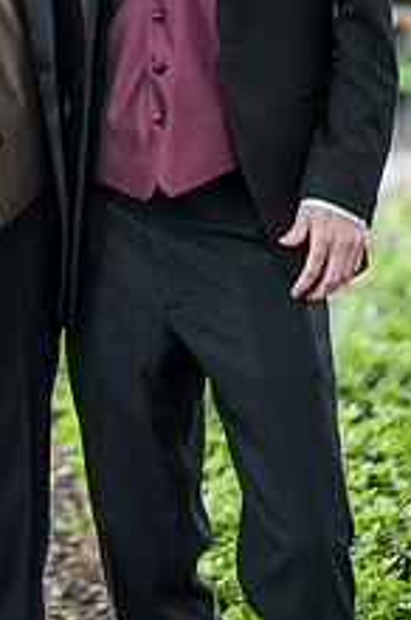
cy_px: -3
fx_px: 5085
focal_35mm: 296
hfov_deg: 4.6
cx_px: 10
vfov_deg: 6.9
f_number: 2.8
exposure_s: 1/160
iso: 200
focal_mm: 145
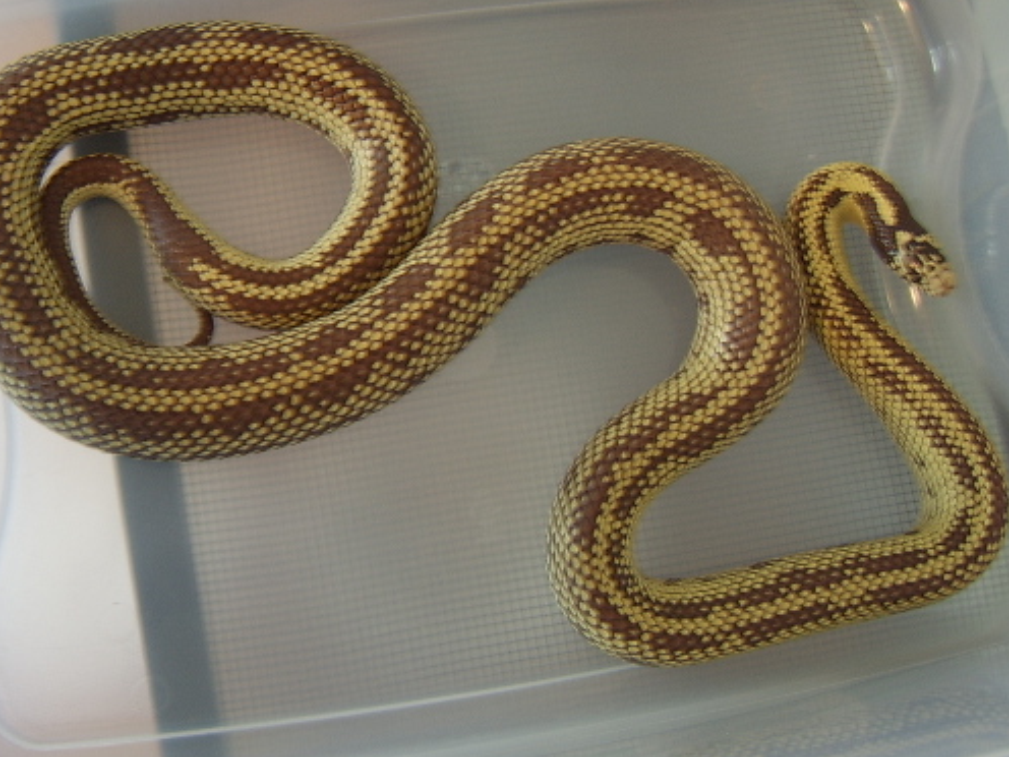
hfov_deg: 46.8
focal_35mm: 40
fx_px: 1166
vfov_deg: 36.0
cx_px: 470
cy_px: 376
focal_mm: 8.13
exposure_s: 1/4
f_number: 2.7
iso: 100
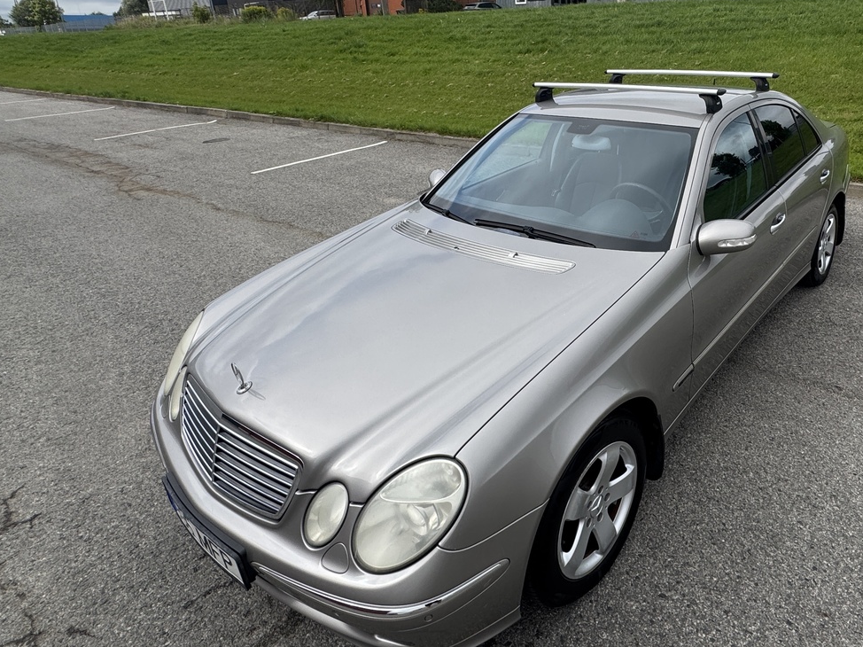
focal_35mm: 23
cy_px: 230
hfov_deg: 71.3
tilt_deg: -18.0
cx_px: 589
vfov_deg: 57.9
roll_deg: -1.0
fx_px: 573
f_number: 2.2
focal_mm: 2.22
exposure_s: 1/1637
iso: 50
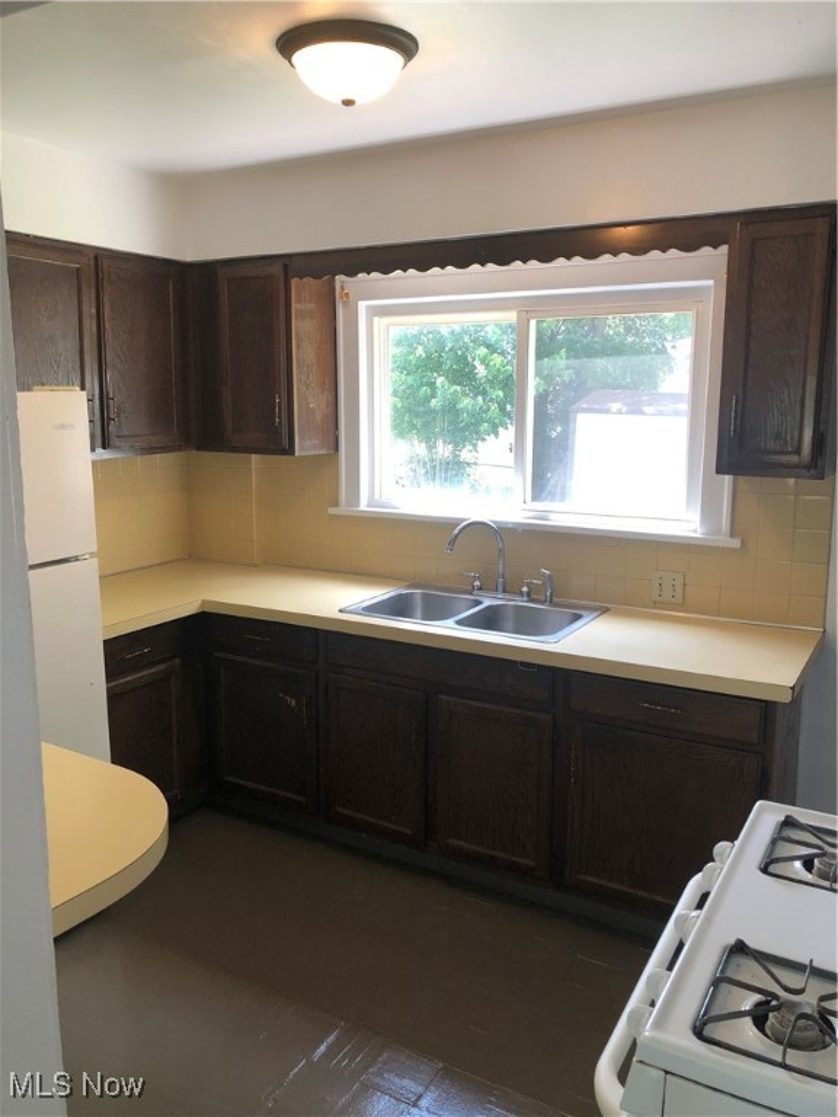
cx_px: 419
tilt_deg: -6.6
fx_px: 904
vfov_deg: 63.4
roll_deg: -0.1
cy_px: 558
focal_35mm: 28
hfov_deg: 49.7
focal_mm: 3.99
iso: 20
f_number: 1.8
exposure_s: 1/40
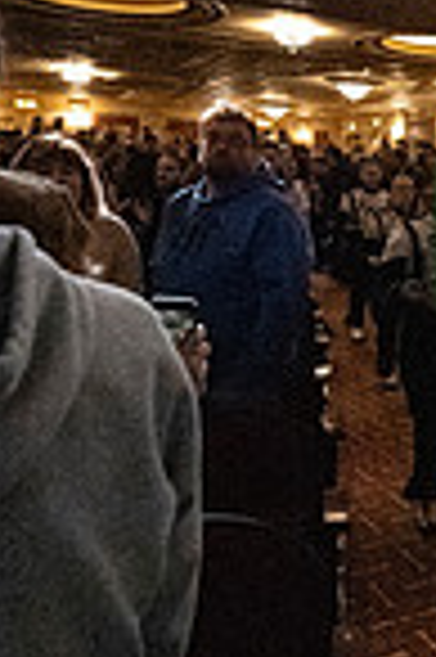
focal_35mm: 51
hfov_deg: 22.3
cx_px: 634
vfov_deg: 38.8
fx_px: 929
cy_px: 261
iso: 40637
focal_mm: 16.5
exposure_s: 1/400
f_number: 4
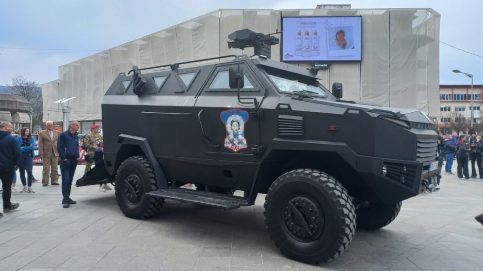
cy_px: 120
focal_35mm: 28
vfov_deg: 41.4
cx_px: 242
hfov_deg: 67.9
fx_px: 359
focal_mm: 4.6
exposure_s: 1/192
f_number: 1.8
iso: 25
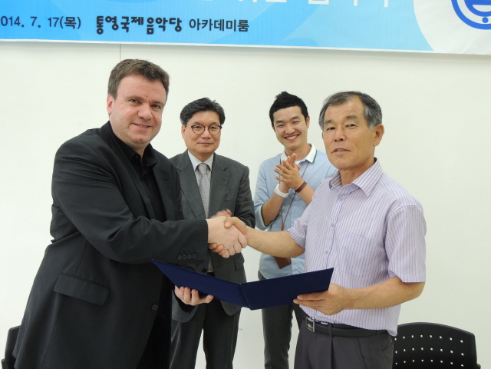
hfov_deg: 52.6
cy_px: 184
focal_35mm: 35
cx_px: 246
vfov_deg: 40.7
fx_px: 496
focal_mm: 6.2
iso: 250
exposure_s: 1/50
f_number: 3.3
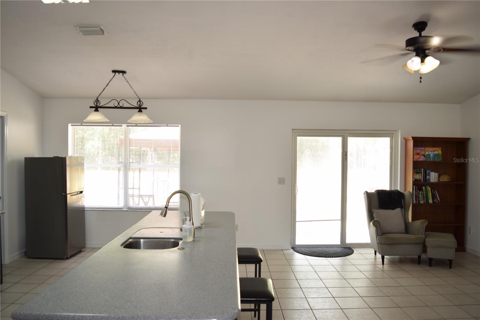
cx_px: 240
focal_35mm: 27
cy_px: 160
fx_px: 360
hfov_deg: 67.4
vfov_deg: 47.9
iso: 100
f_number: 3.5
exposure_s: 1/25
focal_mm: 18
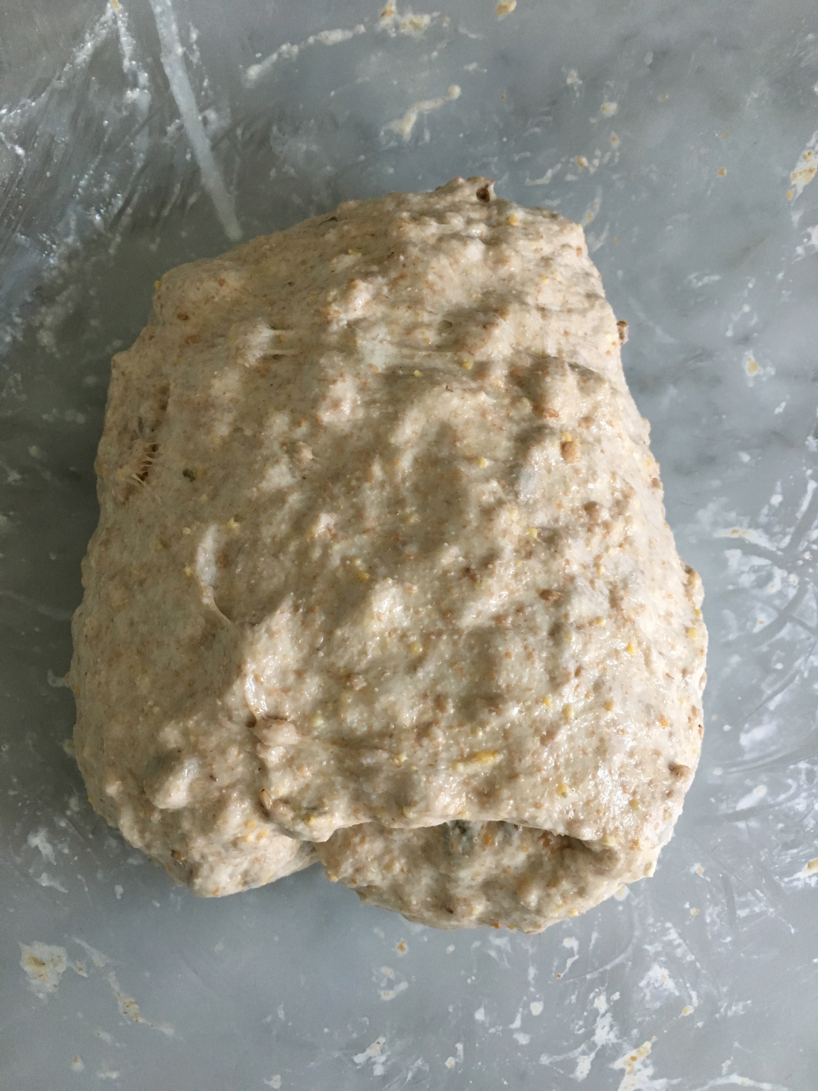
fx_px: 914
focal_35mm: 29
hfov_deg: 48.2
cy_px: 546
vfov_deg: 61.7
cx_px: 409
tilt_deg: -71.9
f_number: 2.2
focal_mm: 4.15
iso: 125
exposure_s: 1/30
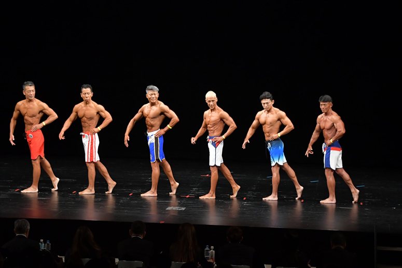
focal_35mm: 135
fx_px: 1507
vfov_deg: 10.2
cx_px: 201
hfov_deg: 15.2
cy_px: 134
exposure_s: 1/400
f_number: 5.6
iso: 3200
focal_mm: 90
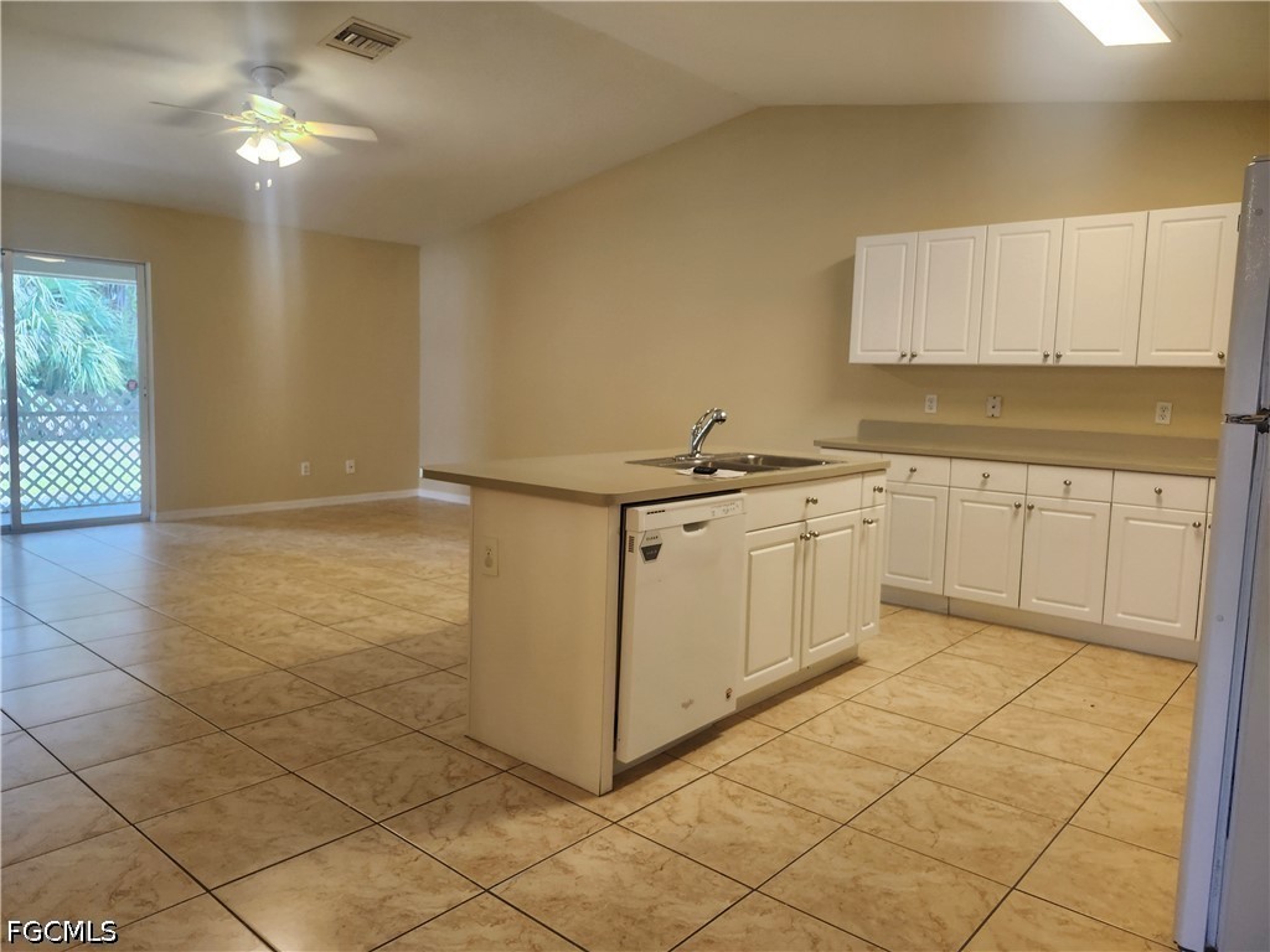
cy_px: 476
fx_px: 844
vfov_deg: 58.9
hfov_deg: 73.9
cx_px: 635
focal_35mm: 23
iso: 200
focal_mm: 5.54
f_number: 1.8
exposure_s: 1/120
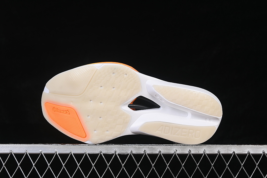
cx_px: 134
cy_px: 89
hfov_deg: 27.0
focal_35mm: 75
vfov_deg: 18.2
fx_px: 556
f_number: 8
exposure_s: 1/80
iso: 160
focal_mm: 50
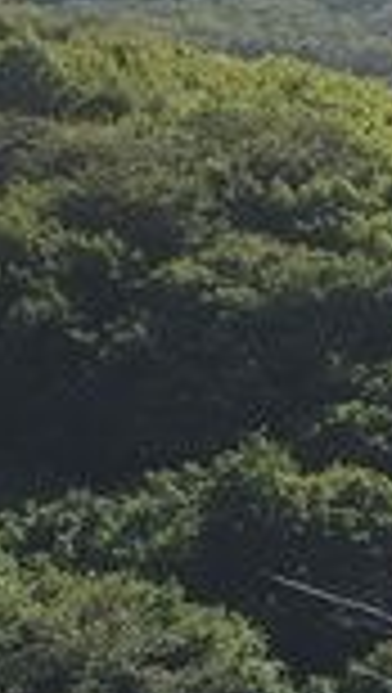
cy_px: 695
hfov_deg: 7.0
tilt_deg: +10.8
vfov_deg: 12.7
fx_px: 3076
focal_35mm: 167
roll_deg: +0.8
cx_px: 782
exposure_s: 1/1241
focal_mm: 4.15
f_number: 2.2
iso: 25
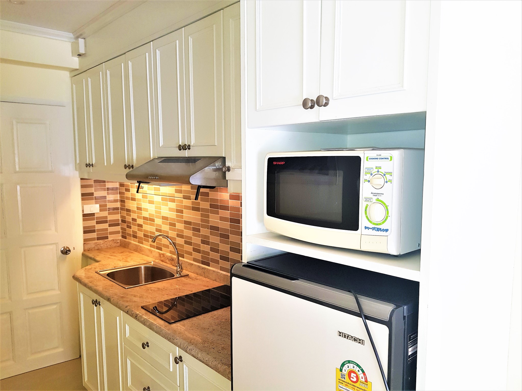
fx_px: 392
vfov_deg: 53.1
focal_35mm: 26
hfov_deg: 67.3
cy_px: 196
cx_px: 261
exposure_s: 1/100
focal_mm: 4.2
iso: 64
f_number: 1.7
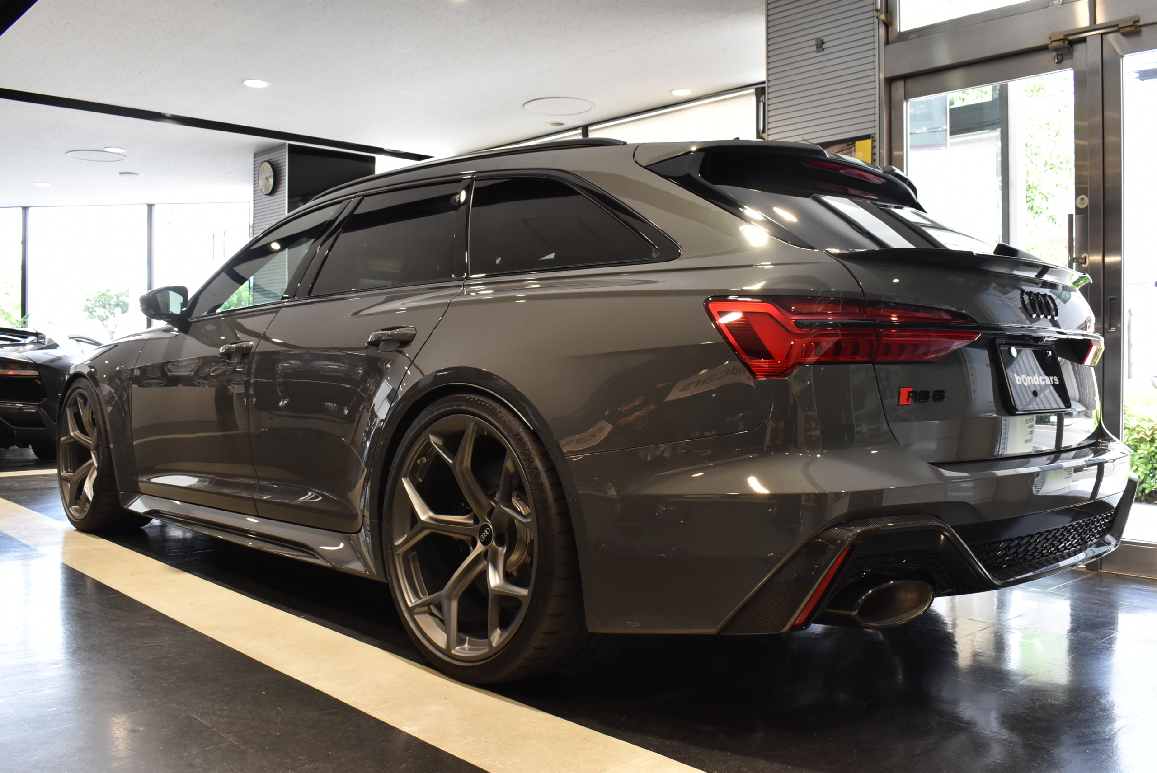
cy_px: 386
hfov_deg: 59.5
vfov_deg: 41.8
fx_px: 1013
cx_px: 578
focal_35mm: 32
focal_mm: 21
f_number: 8
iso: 900
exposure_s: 1/30
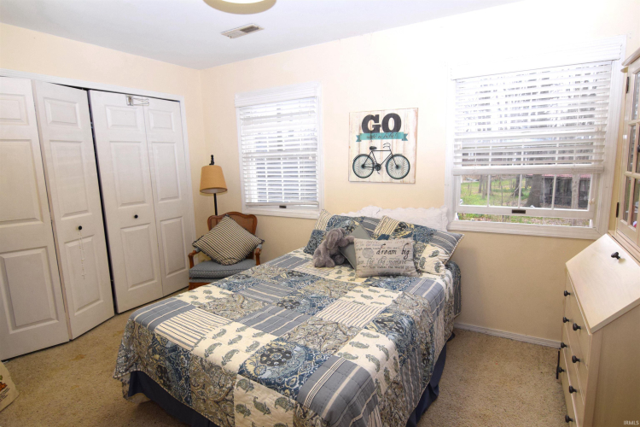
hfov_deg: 85.4
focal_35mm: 20
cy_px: 214
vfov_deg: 63.2
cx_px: 320
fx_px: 347
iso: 800
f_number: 5
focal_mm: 13
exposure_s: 1/100
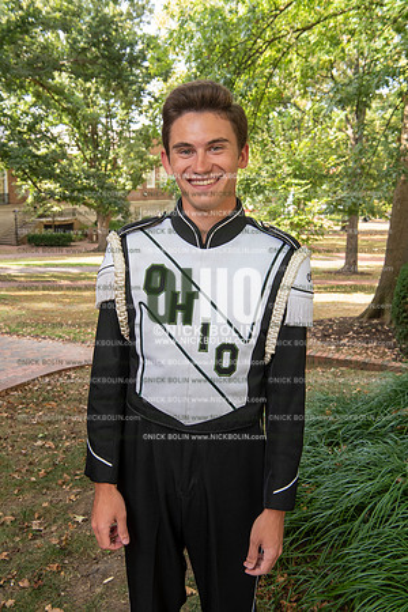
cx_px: 204
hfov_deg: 35.1
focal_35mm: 38
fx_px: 646
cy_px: 306
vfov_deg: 50.7
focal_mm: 38
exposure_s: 1/100
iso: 500
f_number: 8
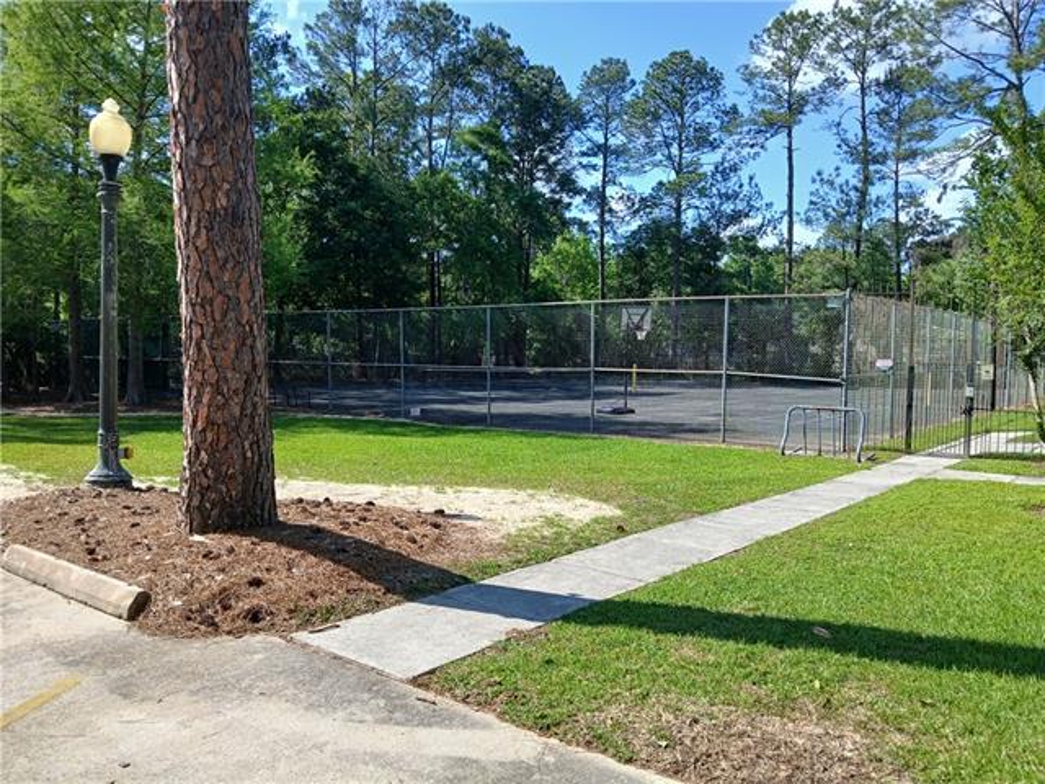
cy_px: 392
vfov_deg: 53.1
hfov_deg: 67.3
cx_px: 522
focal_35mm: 26
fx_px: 785
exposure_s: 1/340
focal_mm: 3.98
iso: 20
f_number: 1.8
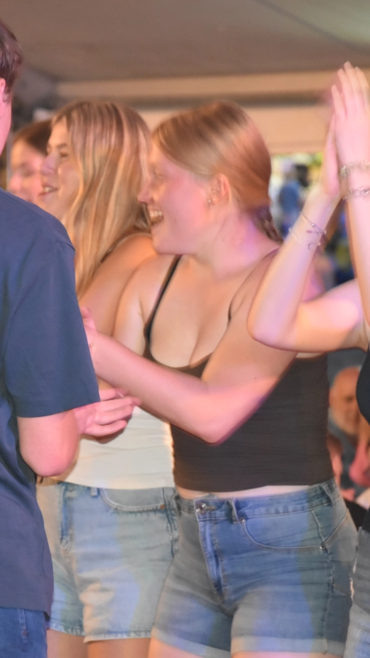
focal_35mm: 232
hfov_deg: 5.2
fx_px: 4048
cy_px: 328
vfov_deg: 9.3
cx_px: 180
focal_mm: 98
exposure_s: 1/60
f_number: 5.6
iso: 3200
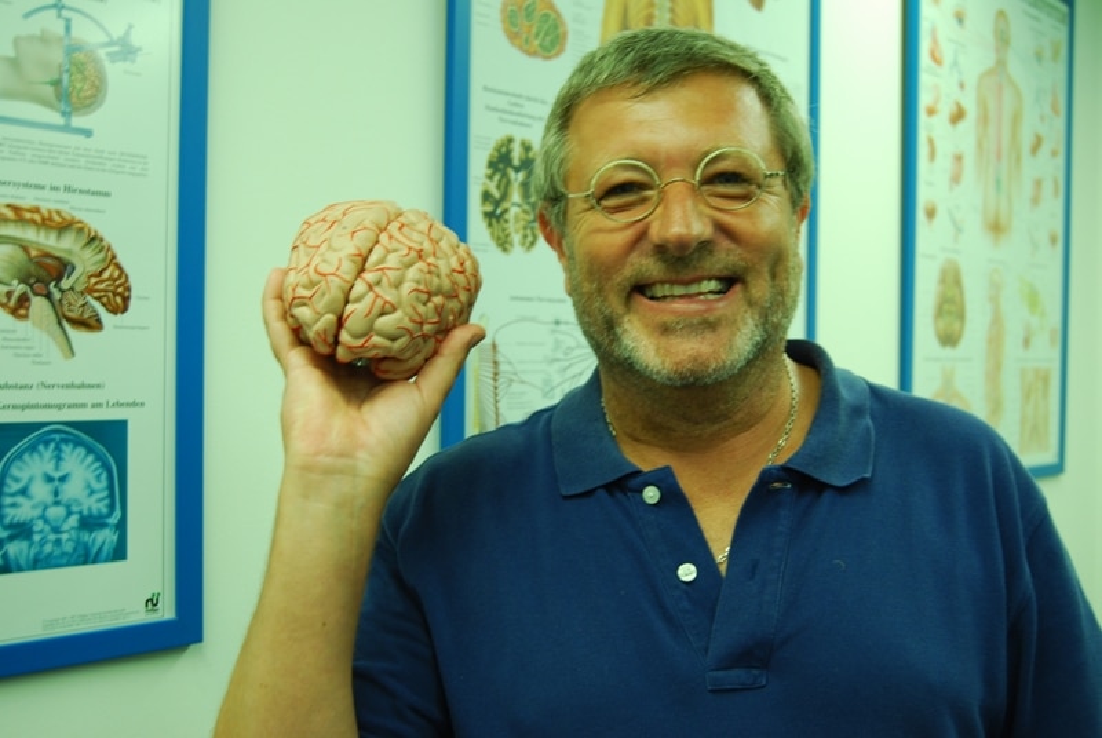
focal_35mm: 39
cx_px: 551
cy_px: 369
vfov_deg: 34.3
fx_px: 1196
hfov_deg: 49.5
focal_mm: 26
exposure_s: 1/13
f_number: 4.2
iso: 400
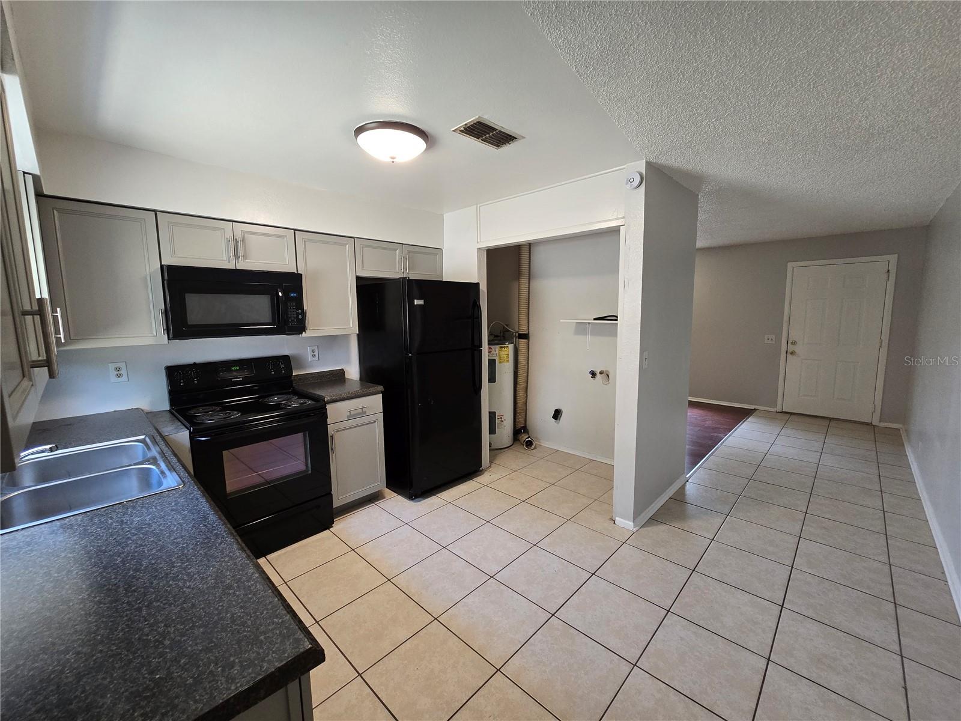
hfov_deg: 106.2
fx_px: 361
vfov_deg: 89.9
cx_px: 480
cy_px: 360
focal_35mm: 13
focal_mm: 2.2
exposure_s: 1/60
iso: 250
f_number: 2.2
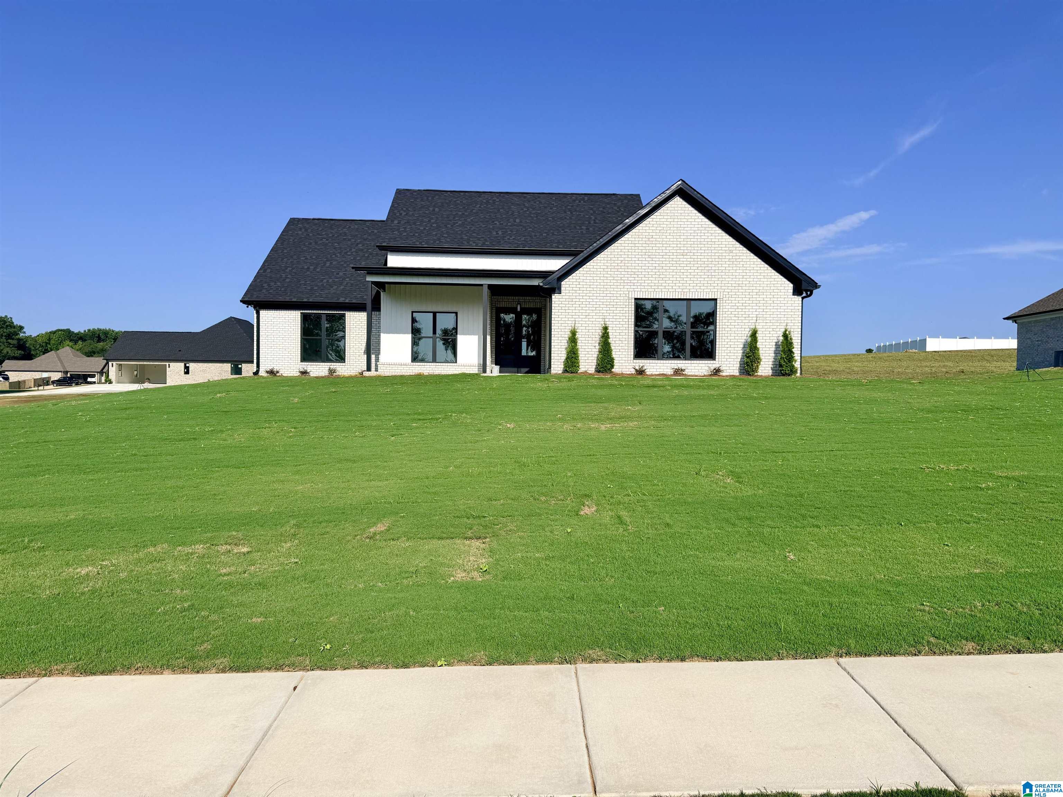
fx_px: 737
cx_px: 532
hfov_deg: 71.6
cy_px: 398
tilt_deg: +0.3
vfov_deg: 56.8
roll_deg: -0.6
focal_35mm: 24
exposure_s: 1/7353
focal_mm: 6.76
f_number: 1.78
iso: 80
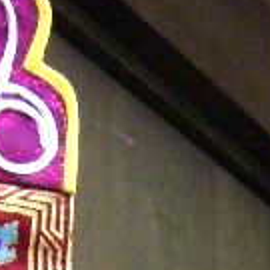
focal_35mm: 149
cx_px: -58
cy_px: 510
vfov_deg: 10.9
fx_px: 1315
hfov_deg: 11.5
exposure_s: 1/40
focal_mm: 7.9
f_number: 2.8
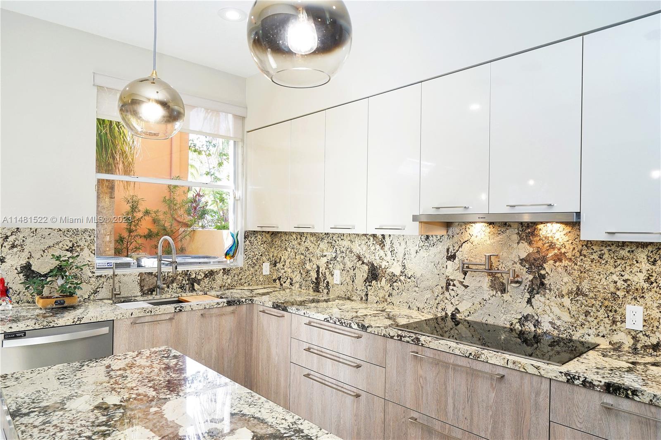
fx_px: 404
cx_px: 330
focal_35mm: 22
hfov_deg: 78.6
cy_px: 220
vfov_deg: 57.2
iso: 250
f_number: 6.3
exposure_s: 1/50
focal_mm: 22
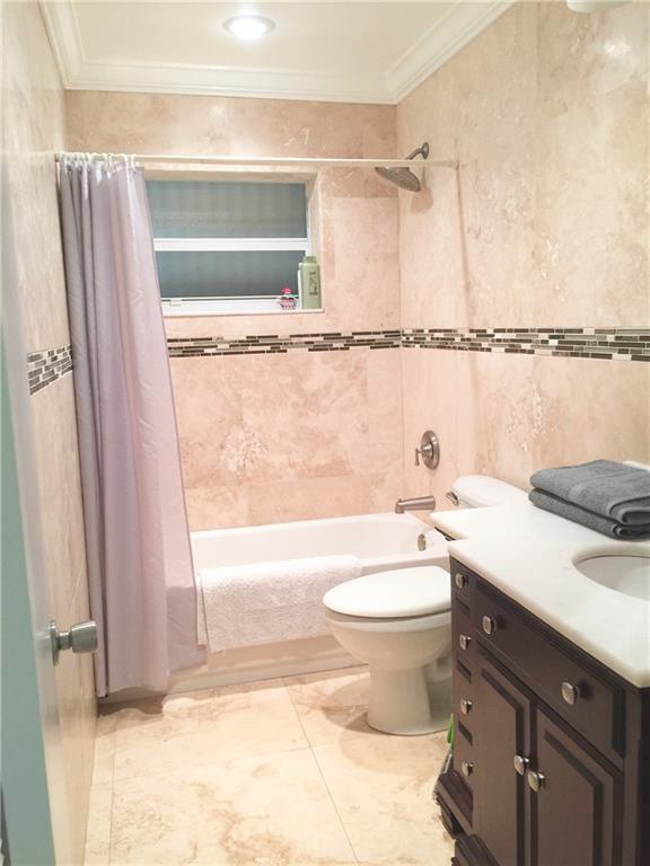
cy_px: 433
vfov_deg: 61.7
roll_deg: +1.7
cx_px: 325
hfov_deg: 48.2
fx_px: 726
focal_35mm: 29
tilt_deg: -6.4
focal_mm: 4.15
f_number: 2.2
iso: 64
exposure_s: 1/15
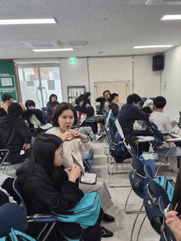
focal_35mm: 32
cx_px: 106
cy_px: 153
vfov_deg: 56.0
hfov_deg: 44.0
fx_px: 223
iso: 160
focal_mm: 5.4
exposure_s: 1/120
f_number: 1.8
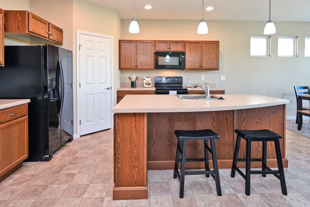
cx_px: 153
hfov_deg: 84.0
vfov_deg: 61.1
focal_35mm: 20
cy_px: 77
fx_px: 172
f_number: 4
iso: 450
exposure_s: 1/60
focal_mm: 14
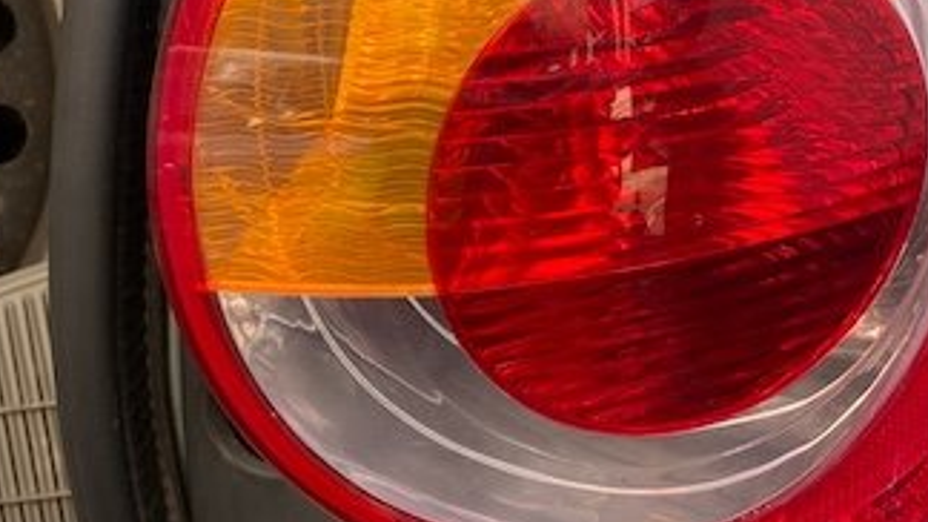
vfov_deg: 21.4
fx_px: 1378
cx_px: 553
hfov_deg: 37.1
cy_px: 212
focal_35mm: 56
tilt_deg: -38.6
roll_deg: +0.0
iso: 32
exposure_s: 1/145
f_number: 1.8
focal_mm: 4.25
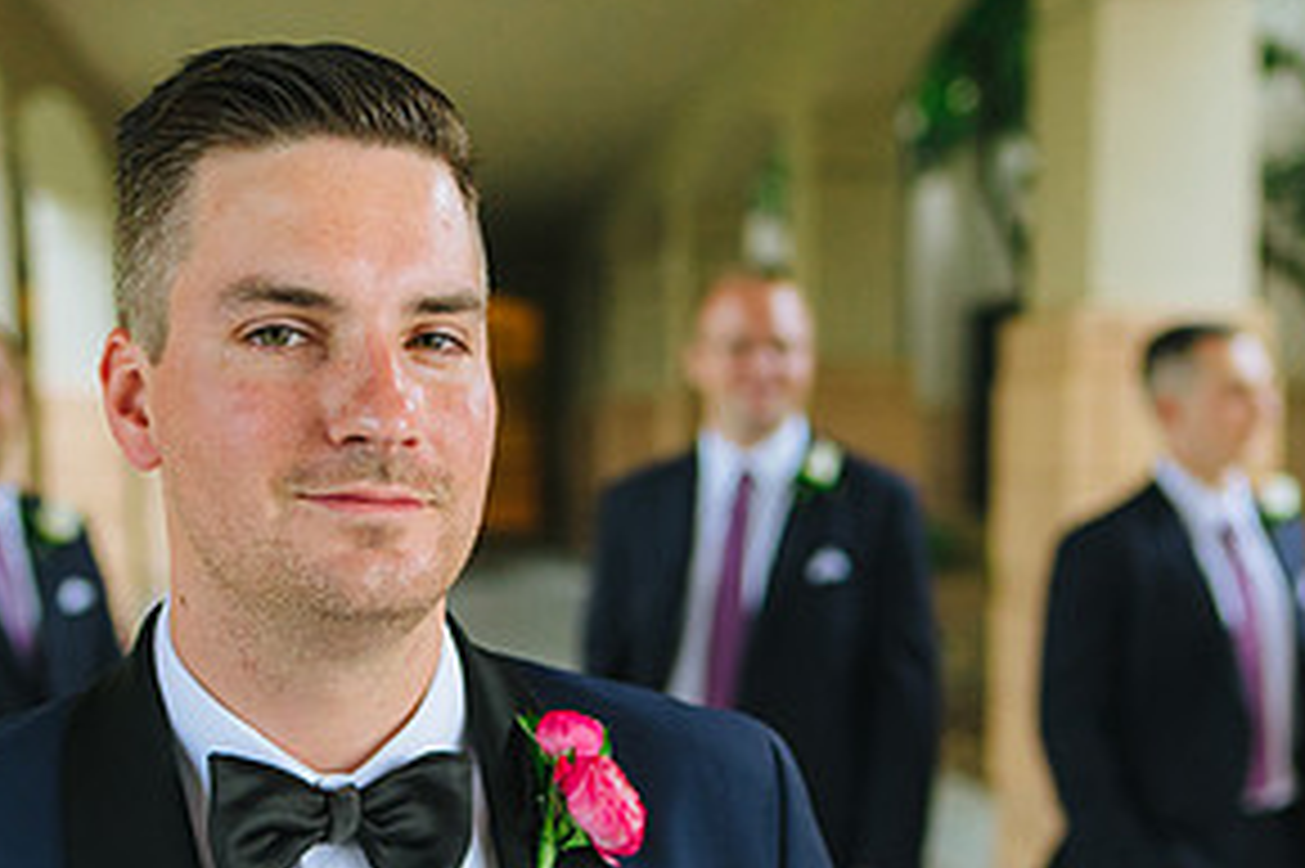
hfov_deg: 28.8
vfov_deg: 19.1
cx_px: 734
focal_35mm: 70
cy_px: 771
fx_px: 2536
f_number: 2.2
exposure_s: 1/320
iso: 800
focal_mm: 35
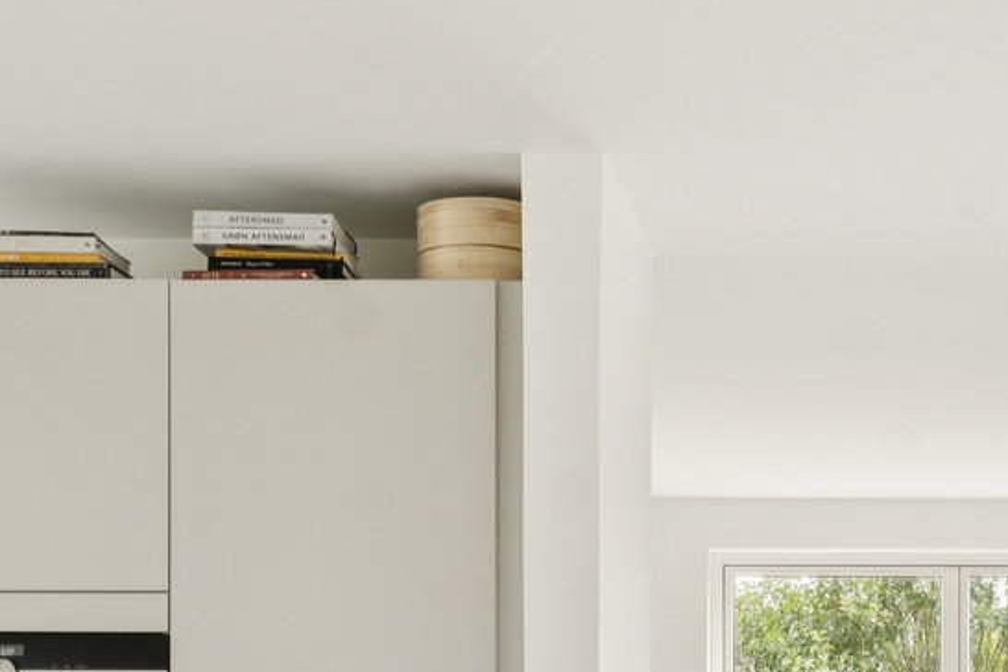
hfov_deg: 27.4
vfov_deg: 18.4
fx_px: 1988
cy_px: 744
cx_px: 908
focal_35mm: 71
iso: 800
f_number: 7.1
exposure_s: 1/200
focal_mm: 19
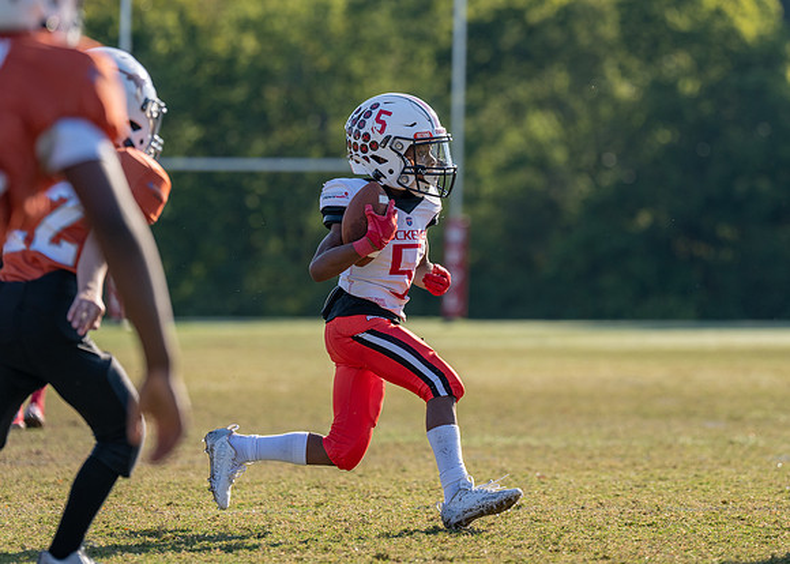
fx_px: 4286
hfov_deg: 10.5
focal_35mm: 191
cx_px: 470
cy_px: 210
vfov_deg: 7.5
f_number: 2.8
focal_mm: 139
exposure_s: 1/1600
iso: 100
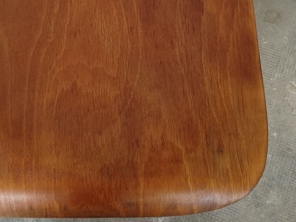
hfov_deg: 42.3
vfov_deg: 32.1
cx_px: 97
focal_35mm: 44
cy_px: 47
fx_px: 376
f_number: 2.2
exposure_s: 1/60
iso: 160
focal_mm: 4.5
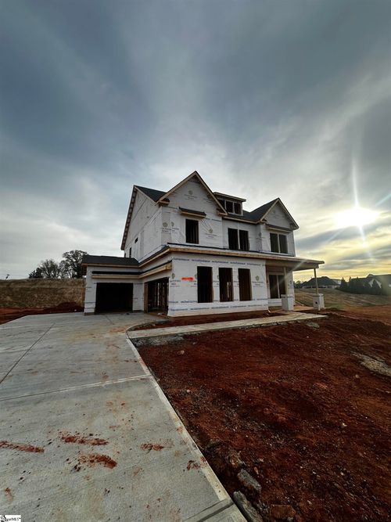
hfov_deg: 85.7
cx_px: 196
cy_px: 261
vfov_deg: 102.1
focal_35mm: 14
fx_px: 211
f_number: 2.2
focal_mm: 2.22
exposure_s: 1/1082
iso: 40
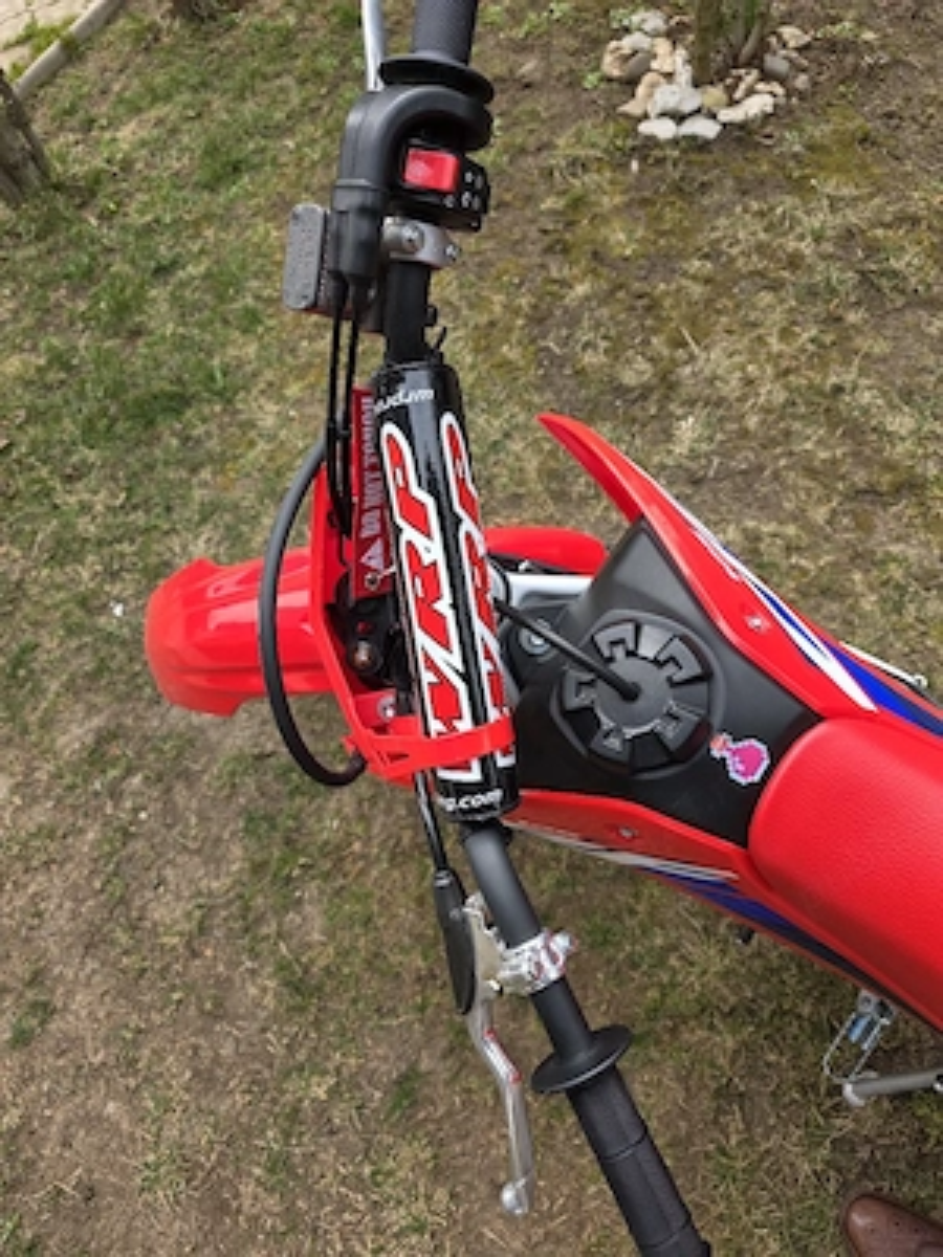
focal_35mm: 23
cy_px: 628
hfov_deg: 58.9
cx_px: 472
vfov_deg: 73.9
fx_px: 835
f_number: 1.7
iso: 40
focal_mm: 6.3
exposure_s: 1/370
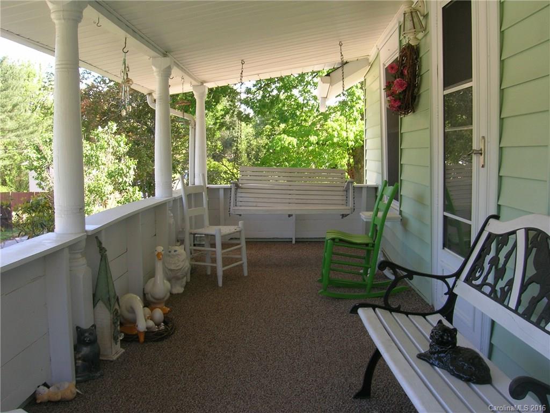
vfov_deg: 41.8
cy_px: 206
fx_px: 540
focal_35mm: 34
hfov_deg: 54.0
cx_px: 275
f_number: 4.9
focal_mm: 5.7
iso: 50
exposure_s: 1/45.2
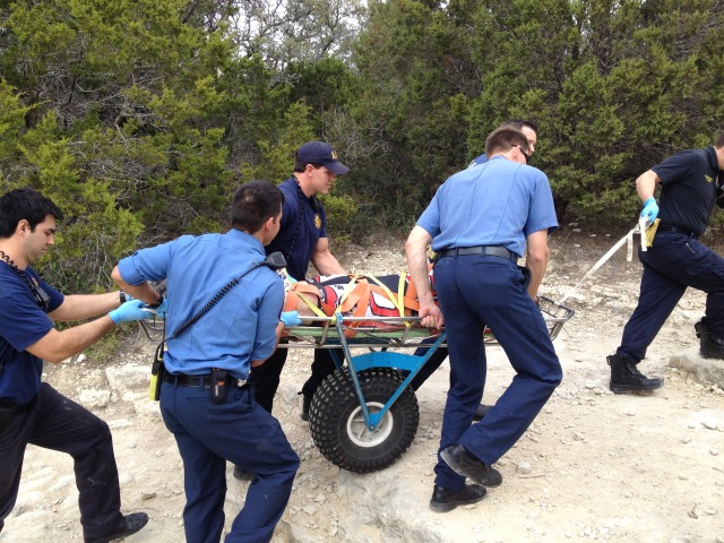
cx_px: 362
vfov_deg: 40.7
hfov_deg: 52.6
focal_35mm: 35
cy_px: 272
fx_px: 732
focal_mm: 4.28
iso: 50
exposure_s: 1/468
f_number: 2.4
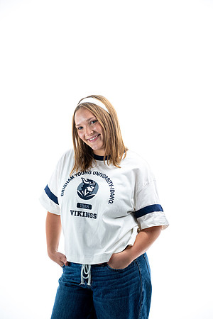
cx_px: 106
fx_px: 621
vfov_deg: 28.8
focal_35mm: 70
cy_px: 160
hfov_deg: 19.5
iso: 640
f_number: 3.5
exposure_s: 1/160
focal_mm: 70
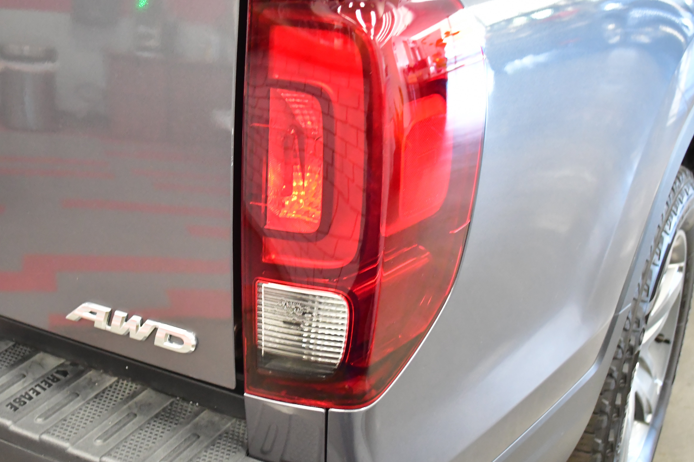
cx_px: 287
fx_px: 995
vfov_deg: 26.2
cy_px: 219
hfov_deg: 38.4
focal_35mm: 52
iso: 4000
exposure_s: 1/40
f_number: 4.5
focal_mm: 29
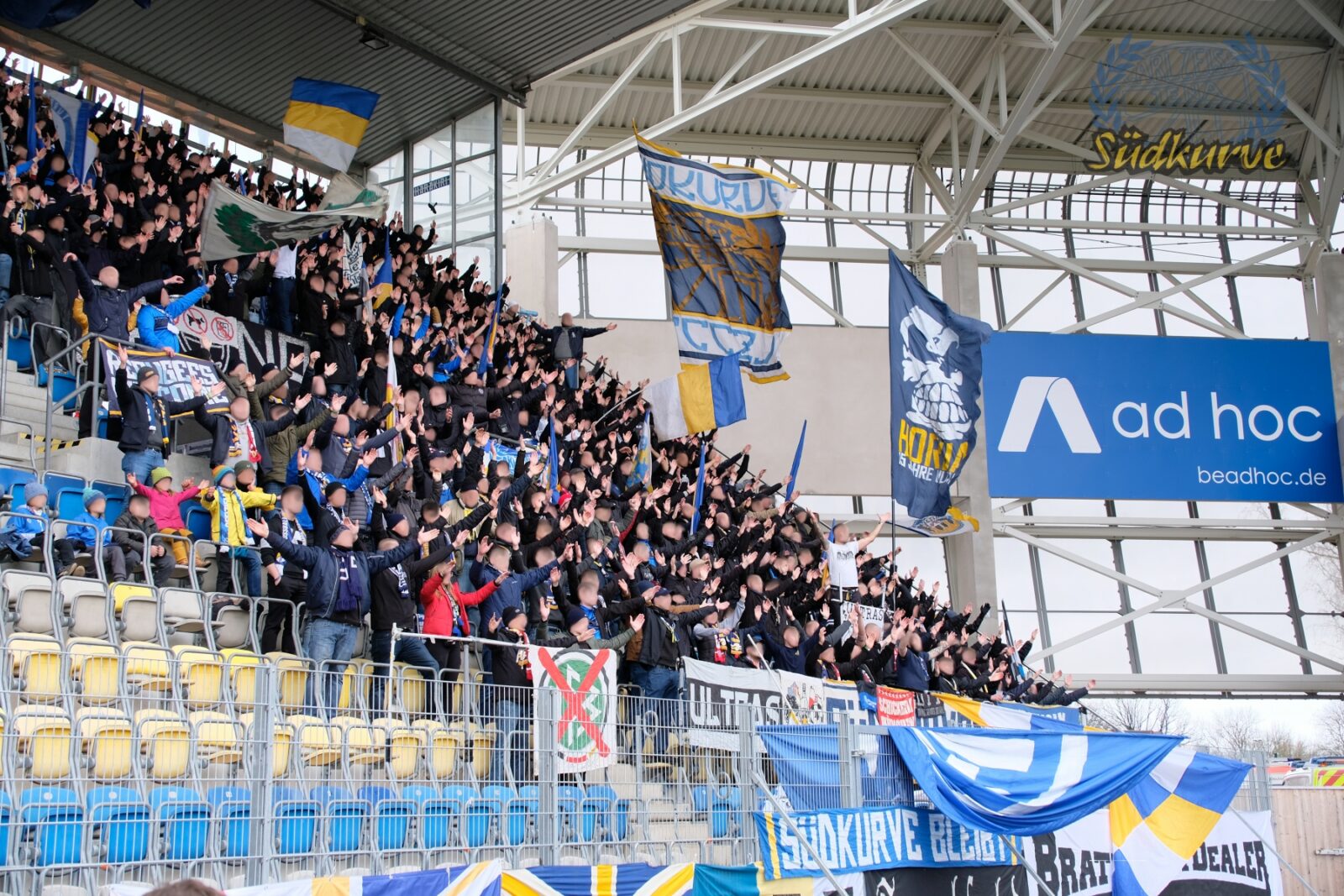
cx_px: 672
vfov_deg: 29.9
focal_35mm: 45
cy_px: 448
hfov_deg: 43.6
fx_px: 1680
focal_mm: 29.8
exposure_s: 1/125
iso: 400
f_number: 4.5
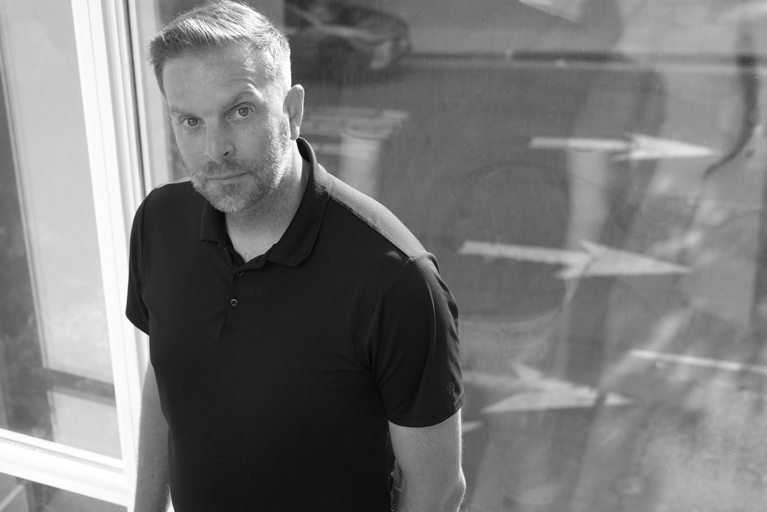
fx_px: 1173
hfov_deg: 36.2
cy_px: 246
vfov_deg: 24.7
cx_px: 377
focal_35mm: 55
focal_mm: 52
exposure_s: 1/160
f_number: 4.5
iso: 1000
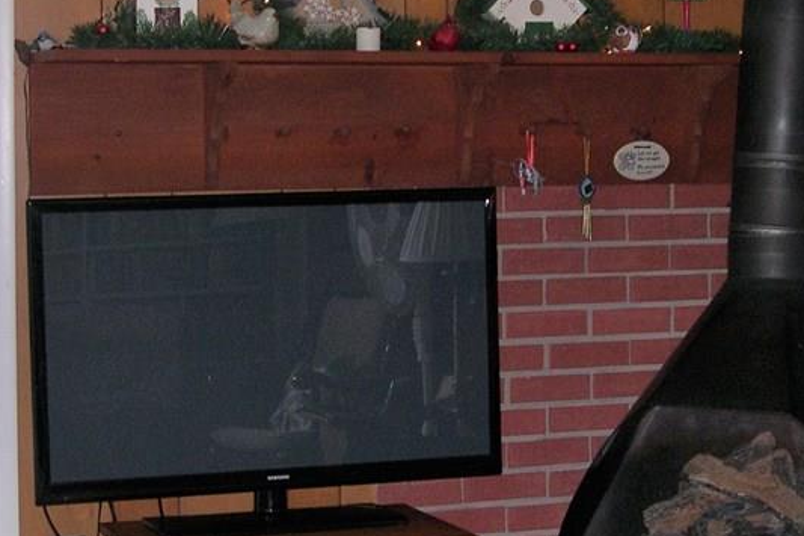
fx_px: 2099
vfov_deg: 14.5
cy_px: 255
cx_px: 376
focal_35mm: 94
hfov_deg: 21.7
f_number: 3.1
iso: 174
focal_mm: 10.1
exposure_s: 1/60
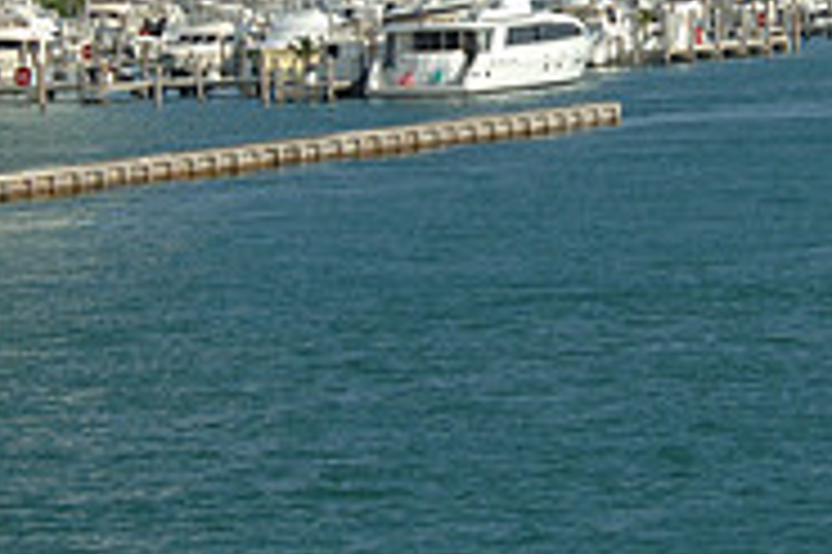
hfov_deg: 5.5
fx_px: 8705
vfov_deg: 3.6
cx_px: 495
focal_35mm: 377
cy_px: 20
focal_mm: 80
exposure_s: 1/250
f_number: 8.5
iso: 100
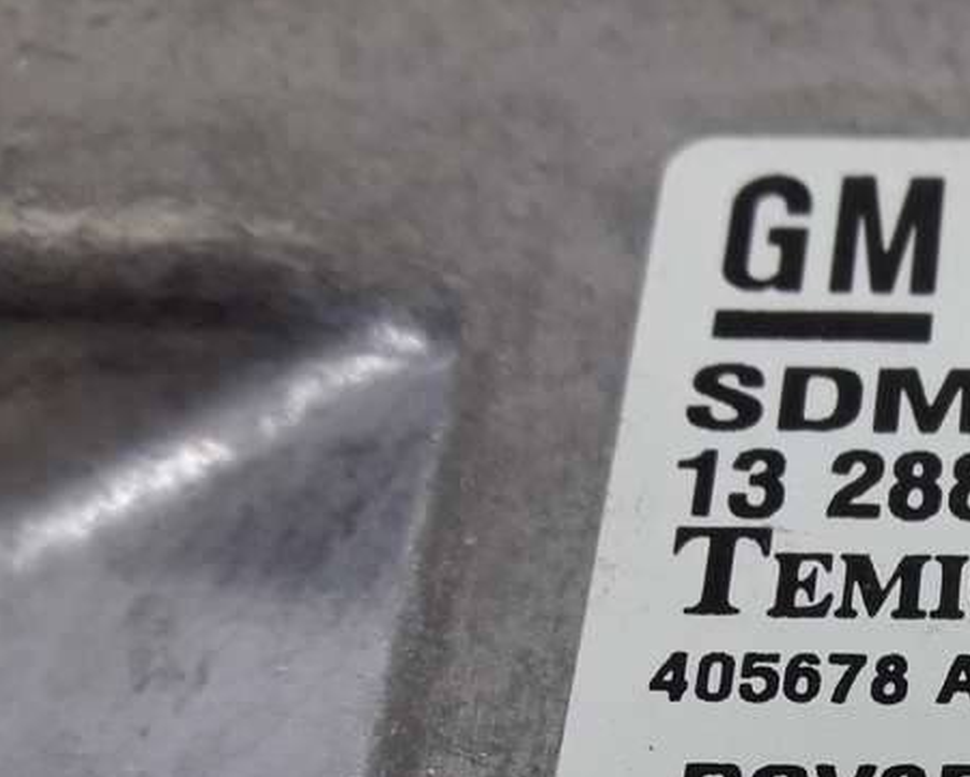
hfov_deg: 22.8
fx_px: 2154
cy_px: 702
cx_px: 1241
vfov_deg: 20.0
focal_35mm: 75
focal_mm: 3.7
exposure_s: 1/100
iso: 64
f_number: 1.9
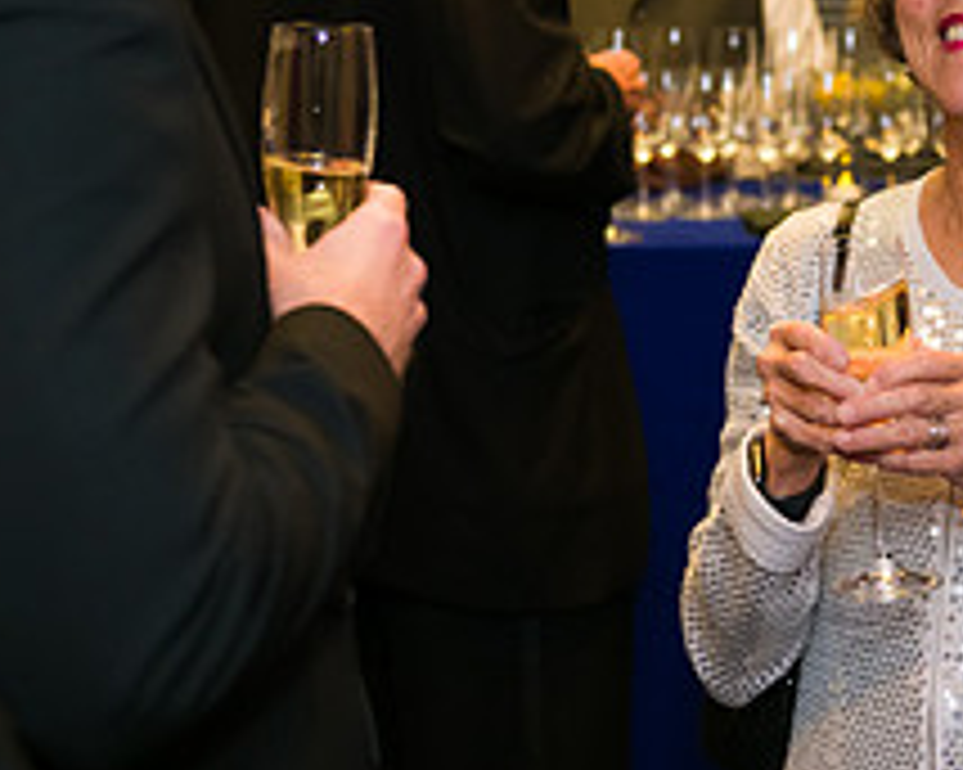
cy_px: 34
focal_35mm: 122
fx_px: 3476
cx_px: 1017
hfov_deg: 15.4
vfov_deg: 12.5
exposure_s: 1/125
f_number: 3.2
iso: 1600
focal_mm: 48
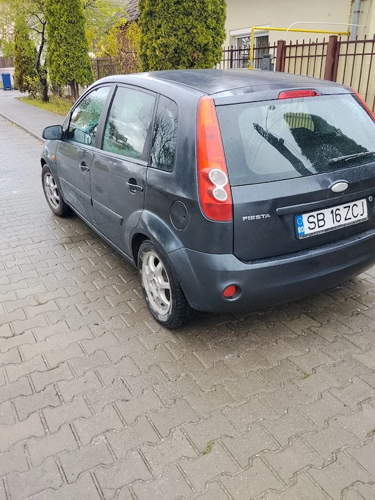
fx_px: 419
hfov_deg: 48.2
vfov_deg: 61.7
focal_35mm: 29
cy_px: 250
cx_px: 188
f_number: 1.8
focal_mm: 4.22
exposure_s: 1/100
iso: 100
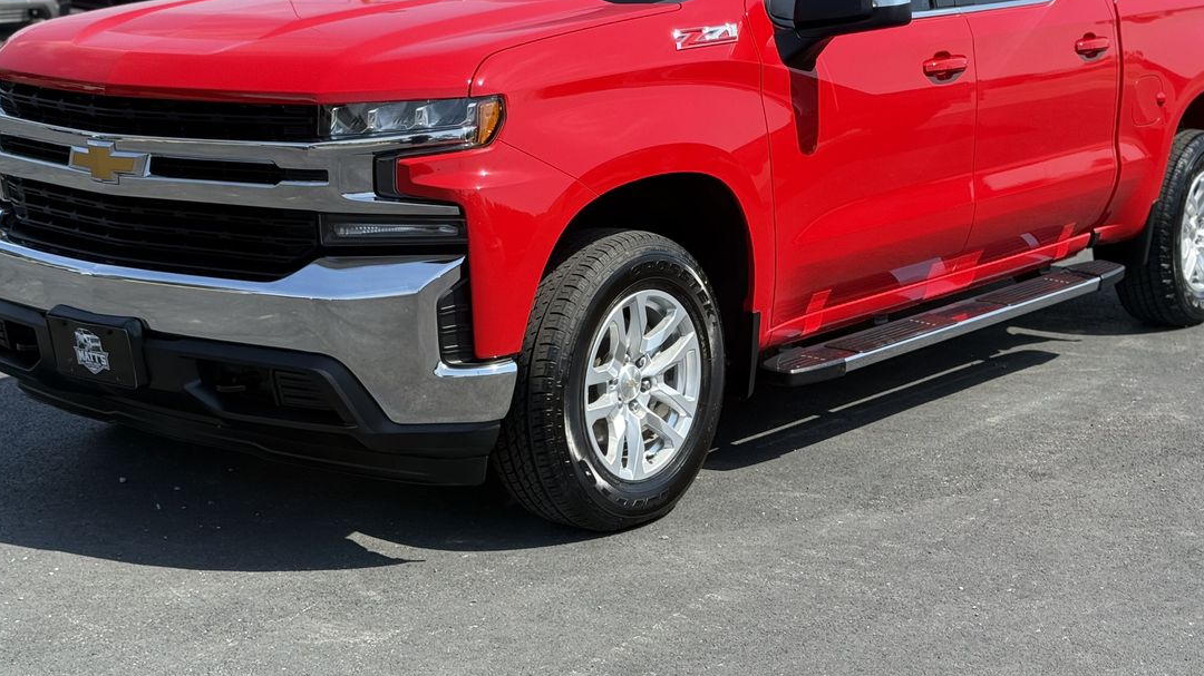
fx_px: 1979
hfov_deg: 33.8
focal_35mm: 62
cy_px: 215
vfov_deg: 19.3
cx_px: 632
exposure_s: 1/2033
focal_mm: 6.76
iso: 64
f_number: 1.78
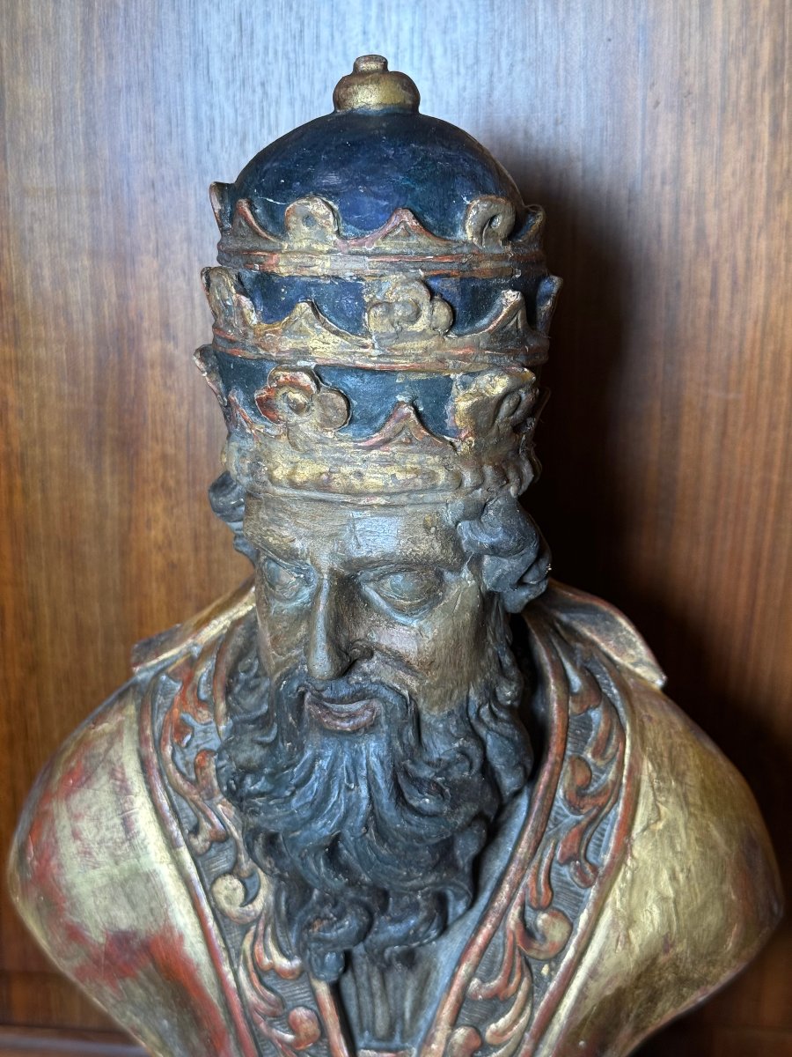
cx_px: 396
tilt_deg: -12.8
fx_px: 1464
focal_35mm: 48
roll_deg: +0.3
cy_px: 528
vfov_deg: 39.7
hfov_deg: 30.3
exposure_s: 1/110
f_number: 1.78
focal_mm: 6.76
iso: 80
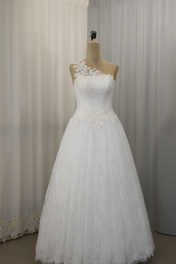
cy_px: 132
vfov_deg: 37.9
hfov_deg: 25.8
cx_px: 88
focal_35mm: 52
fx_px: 385
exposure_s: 1/125
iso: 400
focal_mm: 35
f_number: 5.6
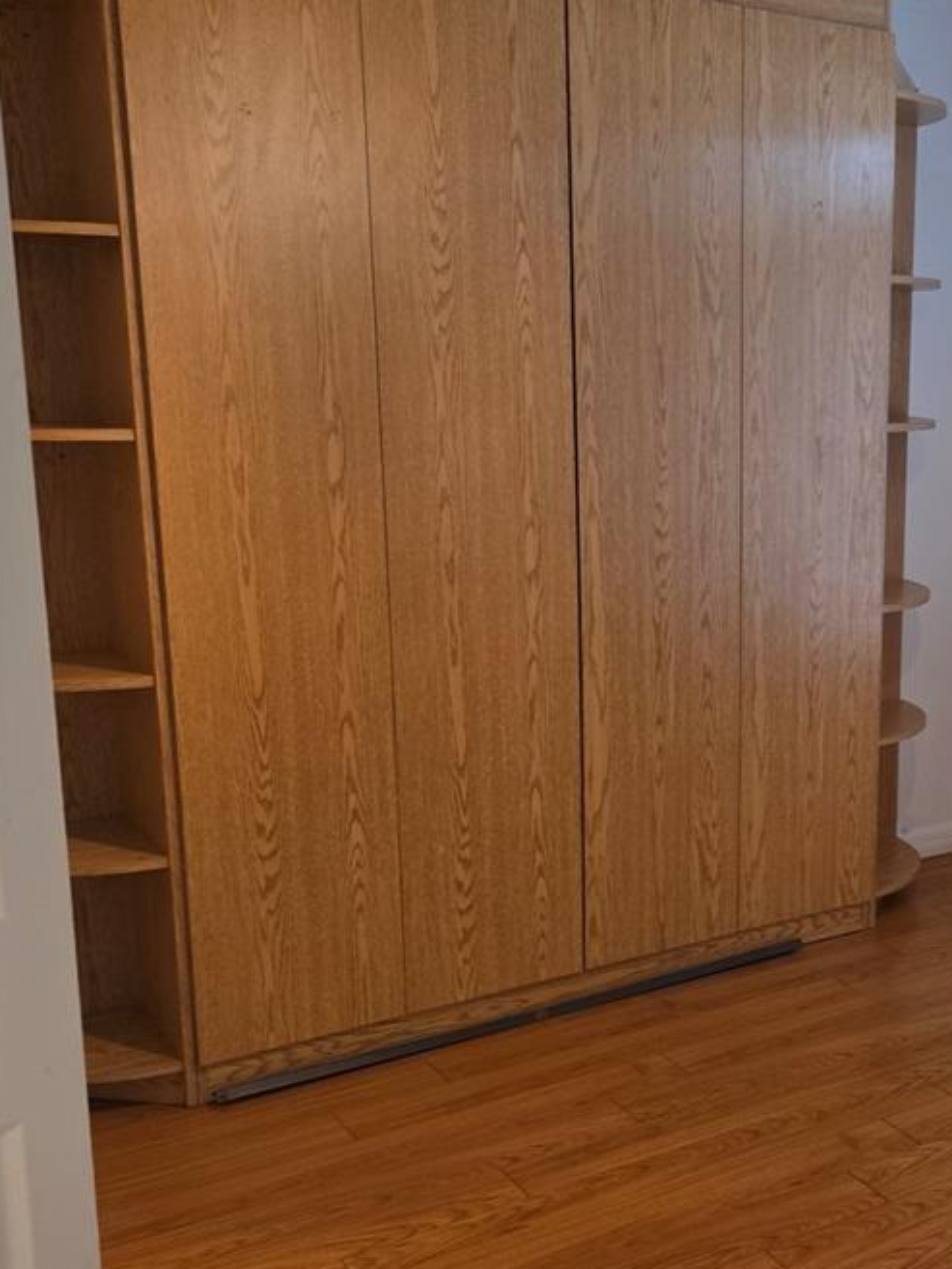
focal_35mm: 42
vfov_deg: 44.8
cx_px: 857
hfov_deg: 32.6
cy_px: 680
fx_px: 1540
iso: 250
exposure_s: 1/120
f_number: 1.7
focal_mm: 6.3
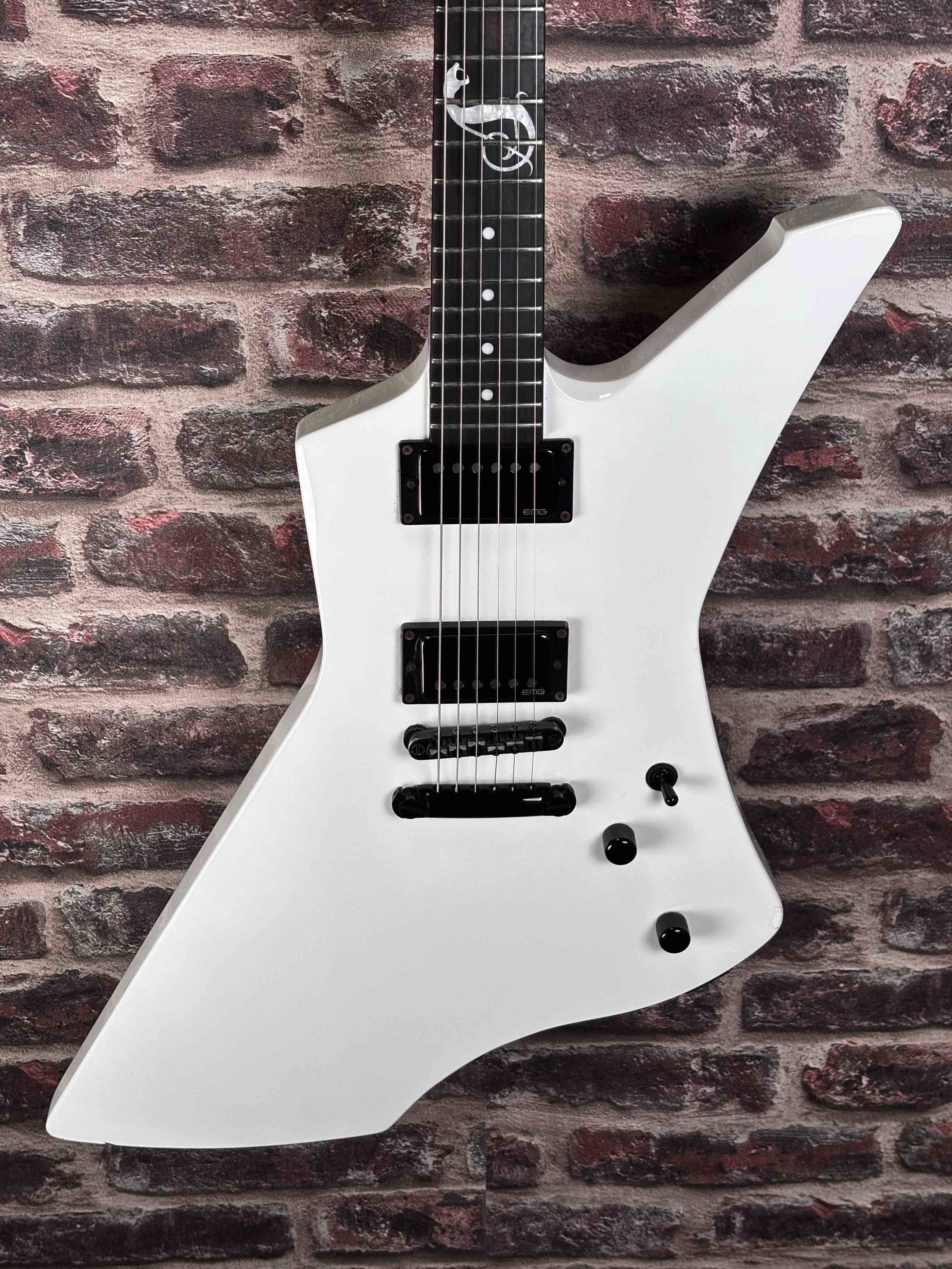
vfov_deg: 36.8
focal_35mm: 52
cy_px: 634
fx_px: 1907
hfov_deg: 28.0
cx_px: 476
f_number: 1.6
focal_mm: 5.96
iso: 32
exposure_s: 1/121
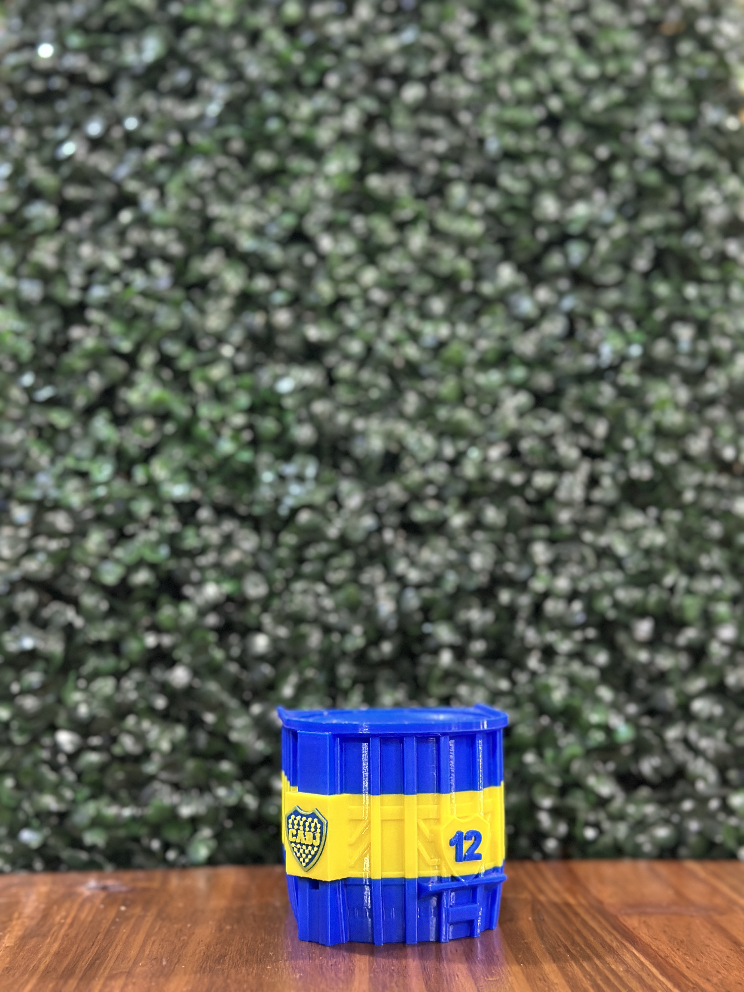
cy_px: 496
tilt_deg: +5.1
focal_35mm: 48
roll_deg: -0.1
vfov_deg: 39.7
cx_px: 372
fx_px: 1376
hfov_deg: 30.3
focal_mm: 6.86
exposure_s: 1/33
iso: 400
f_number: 1.78
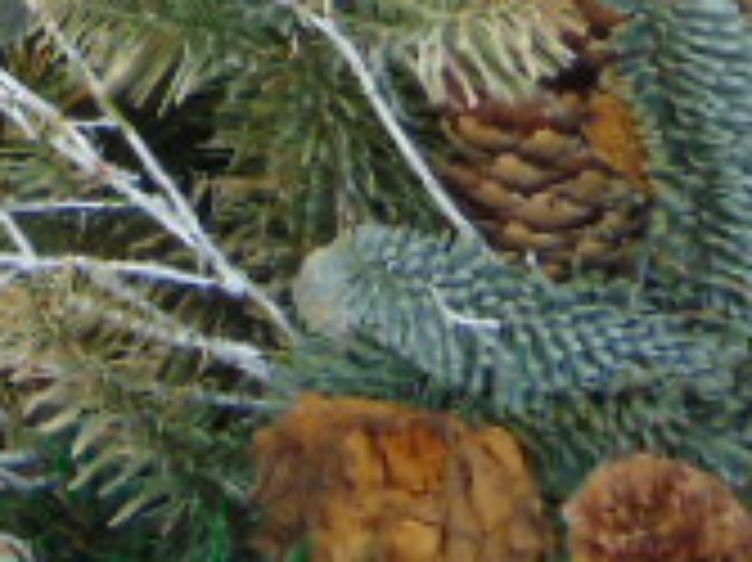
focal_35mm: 96
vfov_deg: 13.8
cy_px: -445
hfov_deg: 18.8
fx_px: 2084
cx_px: -248
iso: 80
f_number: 7.7
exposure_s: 1/250
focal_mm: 4.5
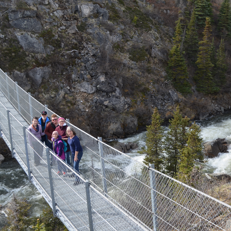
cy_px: 115
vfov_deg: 34.0
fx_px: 377
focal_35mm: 50
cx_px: 150
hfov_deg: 33.8
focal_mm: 26
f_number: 6.3
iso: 100
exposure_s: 1/160
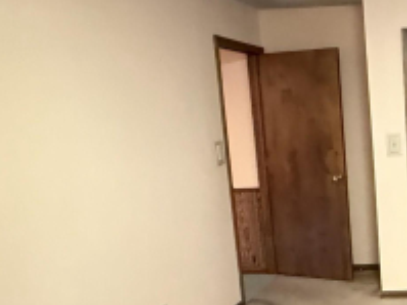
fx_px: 552
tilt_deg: -7.3
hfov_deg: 34.3
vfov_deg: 30.7
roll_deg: +4.2
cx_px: 461
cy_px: 197
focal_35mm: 47
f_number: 2.2
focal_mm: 2.22
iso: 2000
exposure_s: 1/30
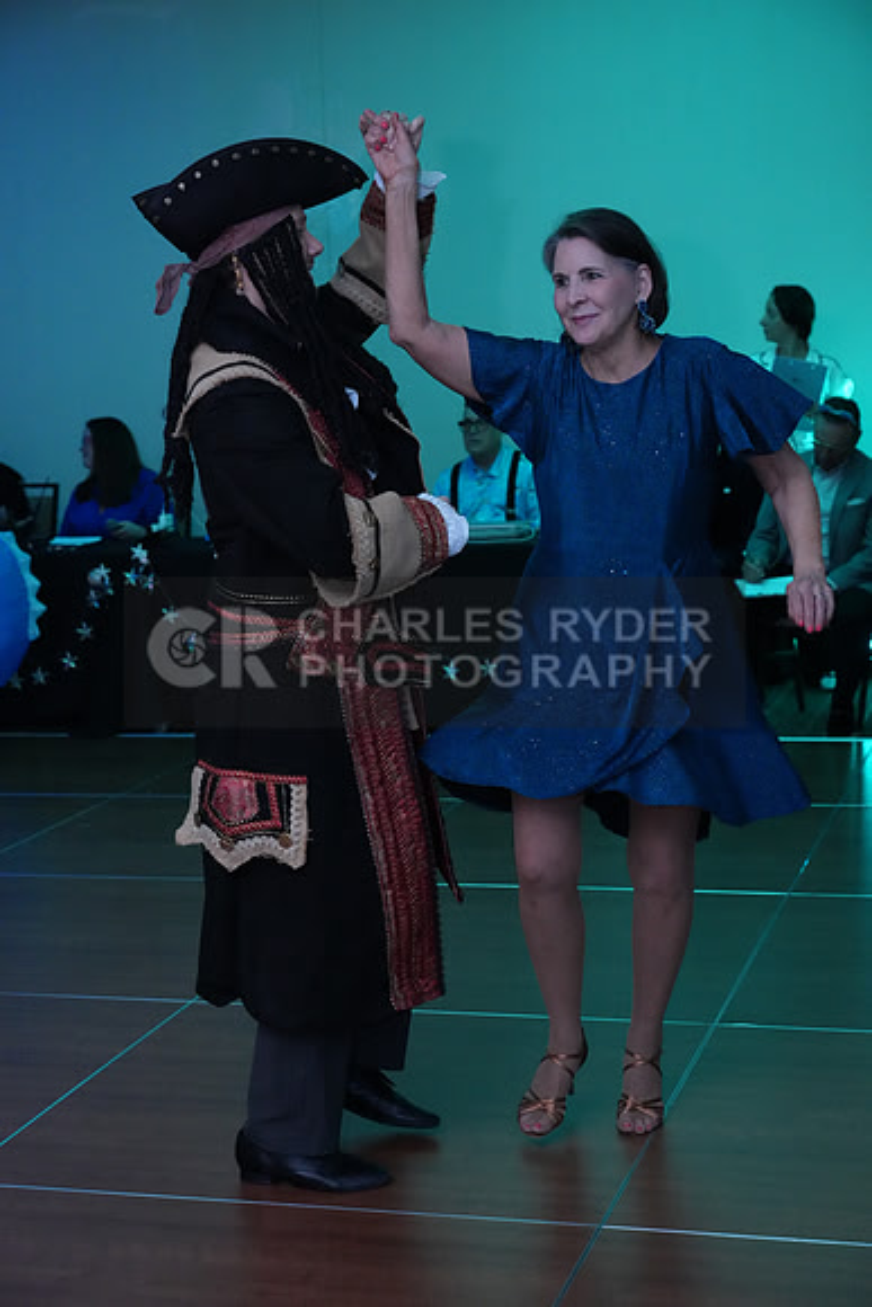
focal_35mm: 62
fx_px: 2251
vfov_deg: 32.4
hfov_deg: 21.9
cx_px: 436
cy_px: 654
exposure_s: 1/200
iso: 8000
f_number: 4.5
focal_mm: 62
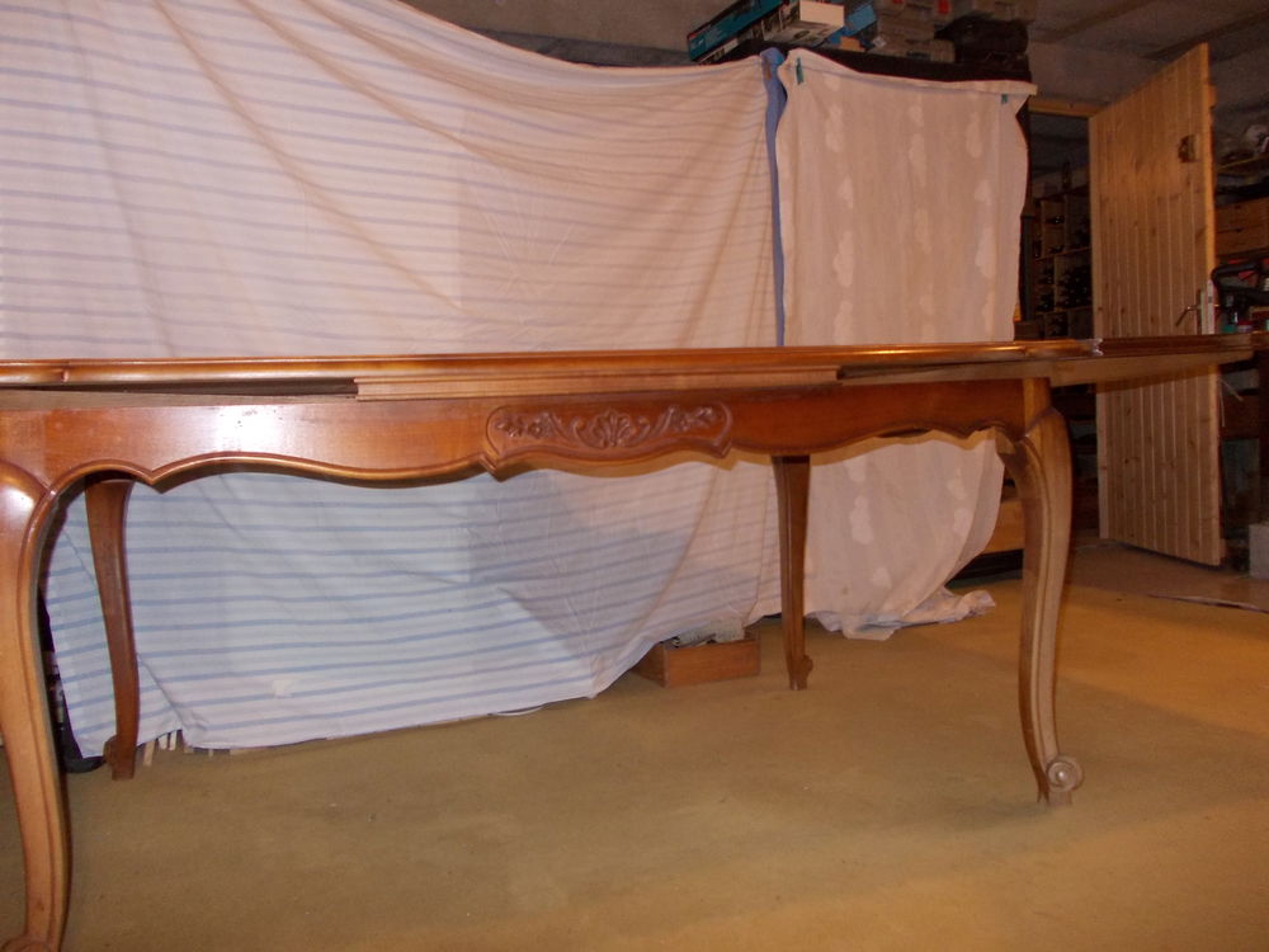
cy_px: 476
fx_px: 1026
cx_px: 634
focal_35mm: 28
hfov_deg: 63.4
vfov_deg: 49.7
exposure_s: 1/25
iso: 200
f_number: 2.7
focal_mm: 4
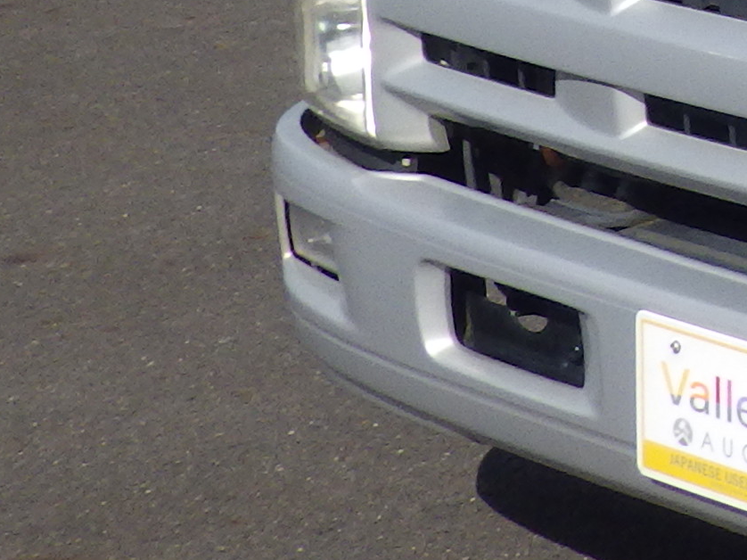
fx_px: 3322
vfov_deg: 9.0
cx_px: 1774
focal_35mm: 154
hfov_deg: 10.9
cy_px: -634
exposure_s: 1/1250
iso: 125
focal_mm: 5
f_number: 4.2
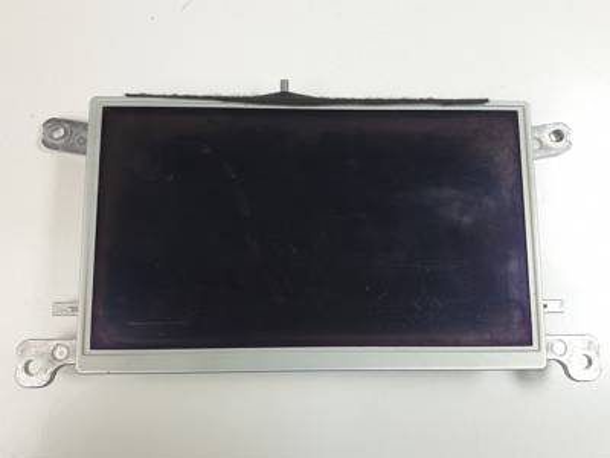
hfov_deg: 67.3
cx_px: 305
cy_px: 229
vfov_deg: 53.1
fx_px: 458
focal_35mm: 26
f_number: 2.4
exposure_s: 1/120
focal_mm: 4.3
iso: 50
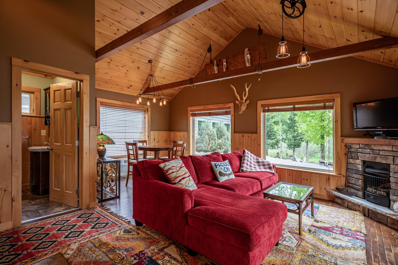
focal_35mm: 17
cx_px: 199
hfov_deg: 93.3
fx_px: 188
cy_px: 132
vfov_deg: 70.4
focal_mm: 17
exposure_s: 1/60
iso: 400
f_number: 5
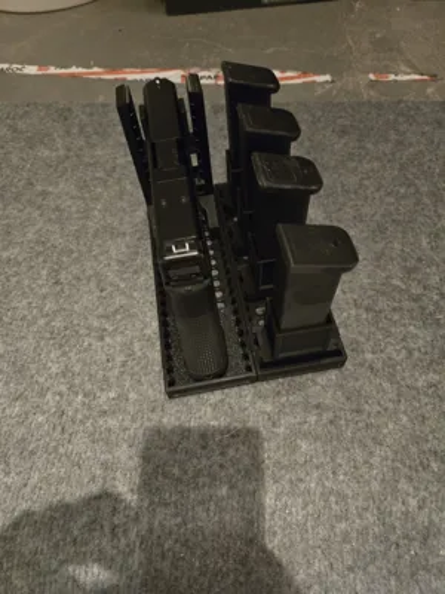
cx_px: 222
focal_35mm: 23
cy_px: 297
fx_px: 394
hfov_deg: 58.9
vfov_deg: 73.9
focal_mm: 5.4
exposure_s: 1/25
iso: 1600
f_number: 1.8
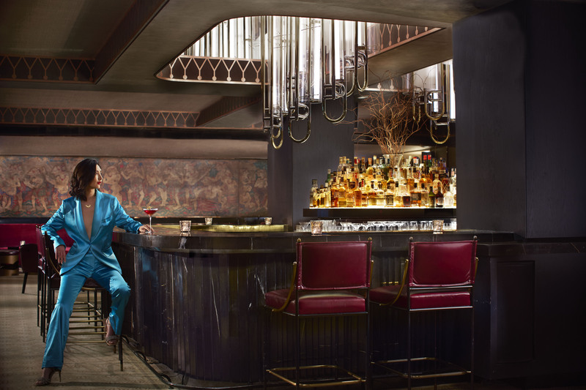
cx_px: 293
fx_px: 814
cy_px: 195
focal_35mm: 50
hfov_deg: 39.6
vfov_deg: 27.0
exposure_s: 1/2.5
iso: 400
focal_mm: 50
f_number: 4
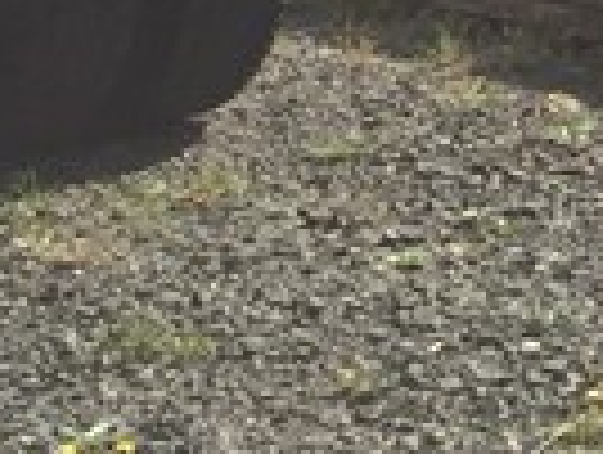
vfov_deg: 6.3
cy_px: -742
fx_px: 3857
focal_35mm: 221
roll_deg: -0.6
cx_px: 2178
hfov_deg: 7.2
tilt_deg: +0.3
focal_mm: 4.15
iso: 32
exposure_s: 1/1721
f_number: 2.2
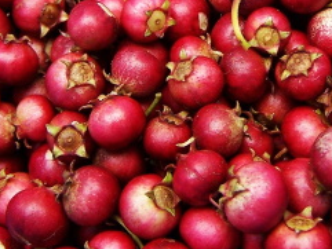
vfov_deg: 14.3
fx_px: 969
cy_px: -28
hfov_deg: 19.3
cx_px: 253
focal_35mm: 101
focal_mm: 6.3
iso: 100
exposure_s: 1/30
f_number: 2.8
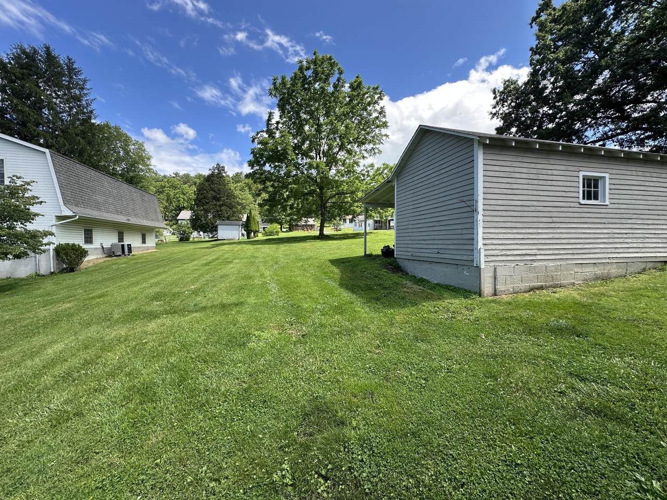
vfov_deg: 85.7
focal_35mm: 14
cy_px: 250
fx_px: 270
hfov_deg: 102.1
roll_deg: +1.0
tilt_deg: -1.6
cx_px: 334
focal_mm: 2.22
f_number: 2.2
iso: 40
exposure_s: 1/489
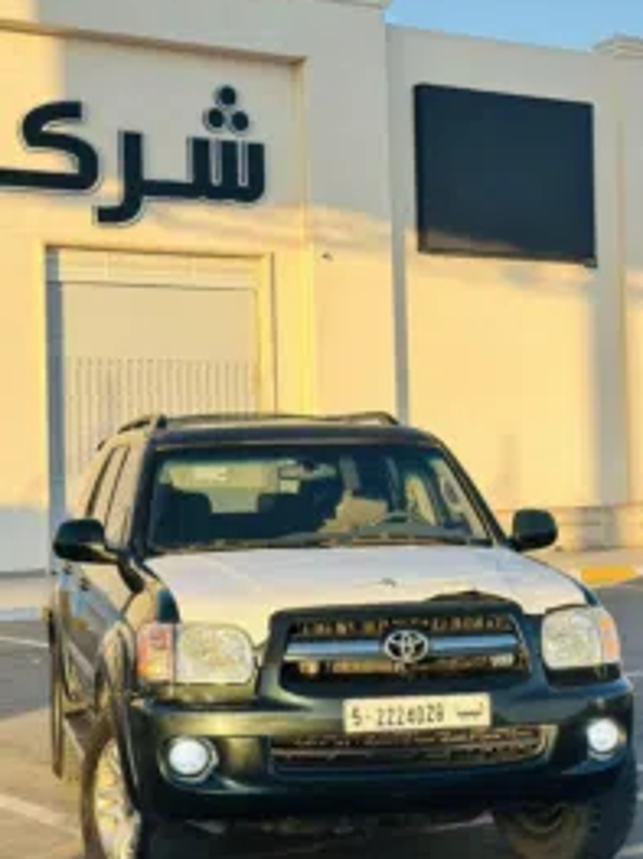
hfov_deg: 20.1
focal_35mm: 73
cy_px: 421
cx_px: 359
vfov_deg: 26.7
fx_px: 1809
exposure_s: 1/1880
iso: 80
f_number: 1.78
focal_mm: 6.86
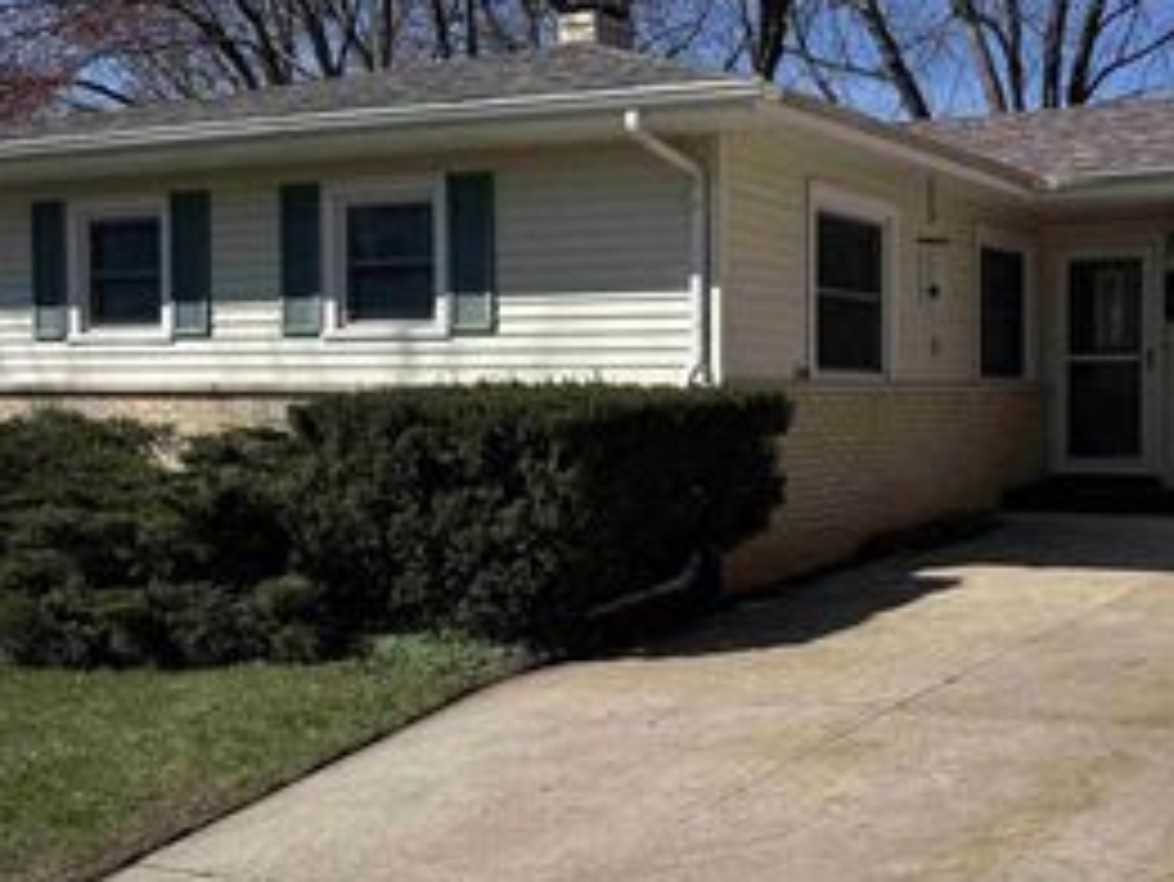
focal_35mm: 46
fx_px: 1561
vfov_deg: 31.5
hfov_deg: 39.6
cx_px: 940
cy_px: 448
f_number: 1.78
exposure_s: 1/7092
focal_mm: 6.76
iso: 80
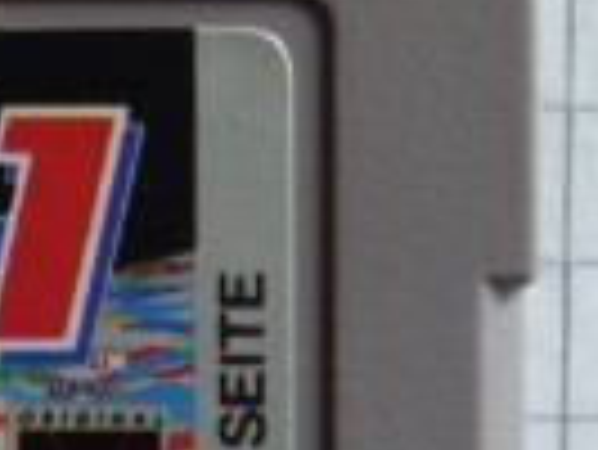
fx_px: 4375
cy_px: 598
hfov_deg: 7.5
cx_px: -535
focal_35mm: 253
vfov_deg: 5.8
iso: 80
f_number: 4.1
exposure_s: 1/60
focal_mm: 7.6
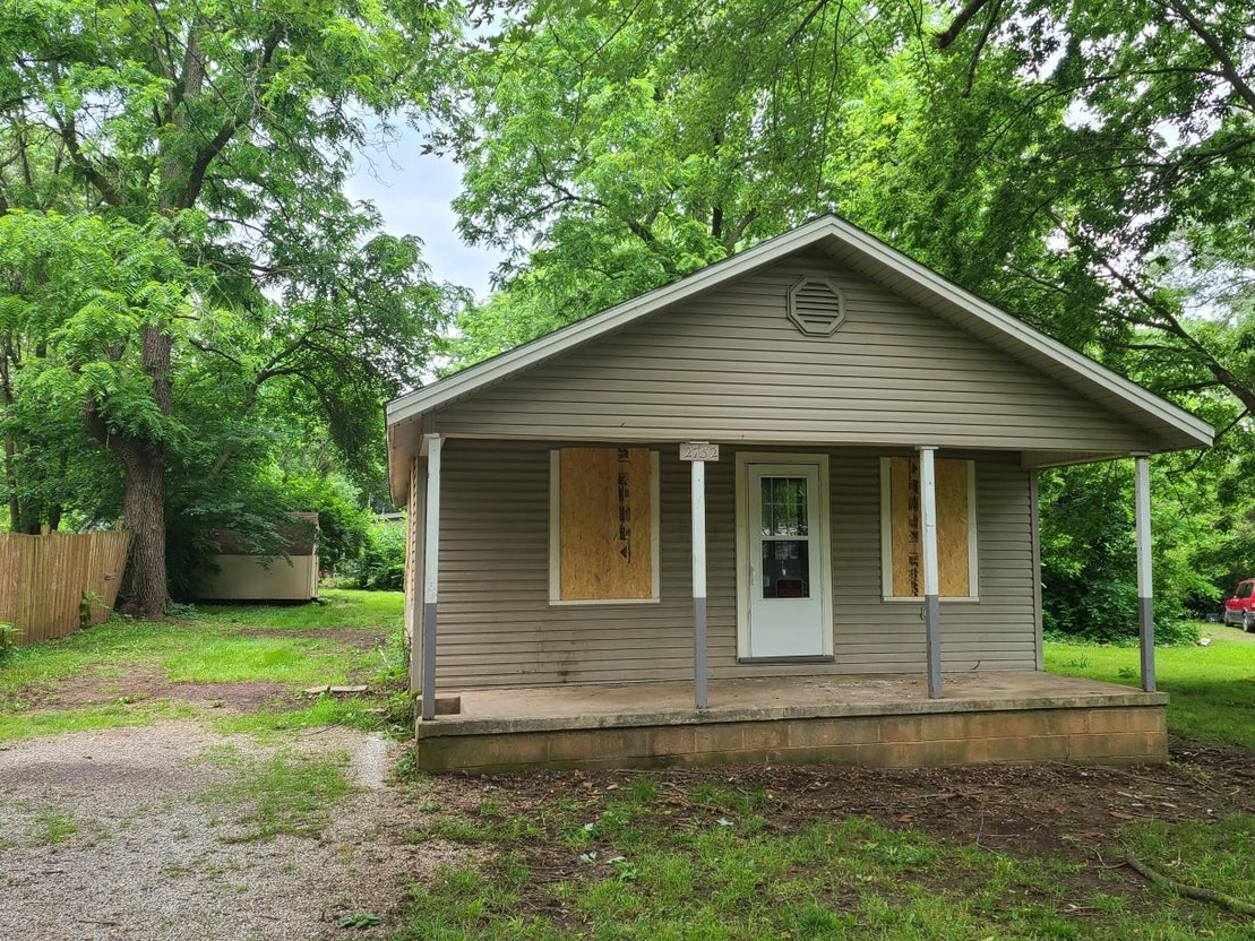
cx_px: 675
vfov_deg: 44.1
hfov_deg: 56.7
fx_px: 1160
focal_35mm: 32
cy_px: 416
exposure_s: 1/149
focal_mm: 5.4
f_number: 1.8
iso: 40
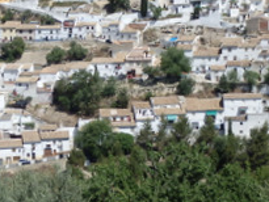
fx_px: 816
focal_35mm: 105
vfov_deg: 14.1
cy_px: 65
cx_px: 64
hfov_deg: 18.6
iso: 125
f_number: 14
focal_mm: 7.7
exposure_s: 1/125
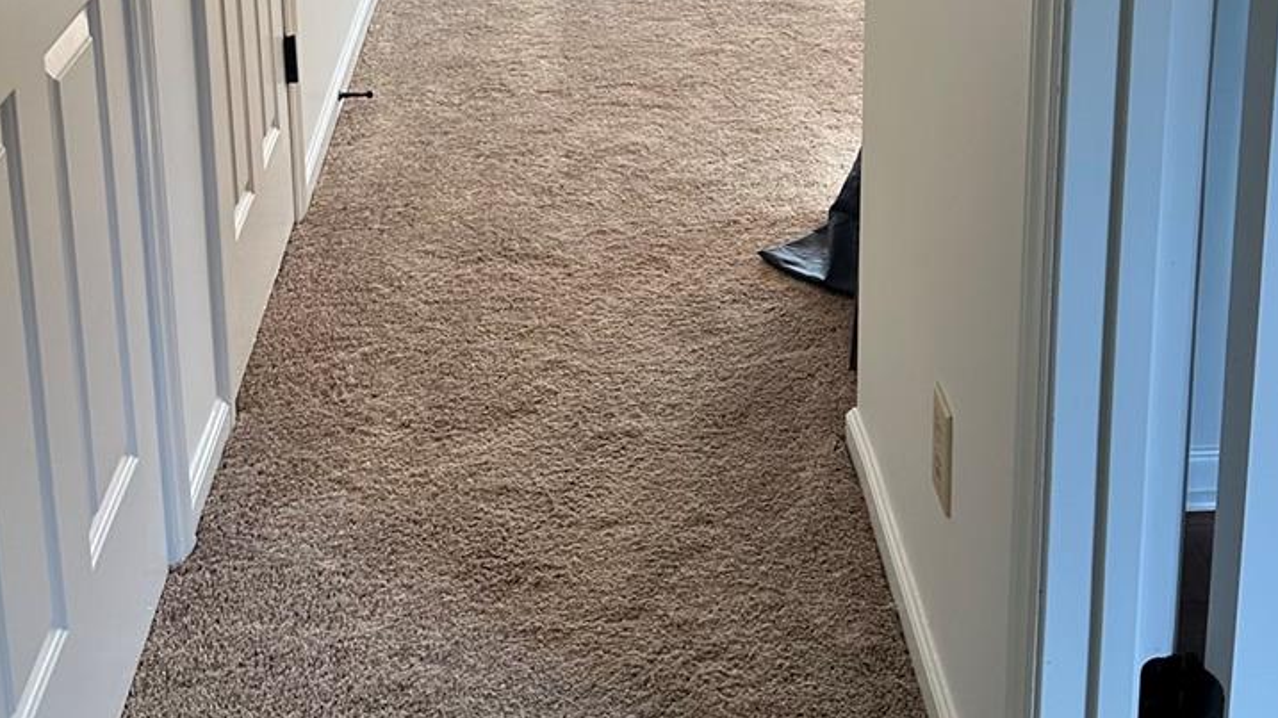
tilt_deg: -13.8
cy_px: -46
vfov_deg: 20.6
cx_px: 706
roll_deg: -0.7
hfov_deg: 37.2
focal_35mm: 56
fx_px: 1897
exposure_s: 1/122
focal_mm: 6.86
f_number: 1.78
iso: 100
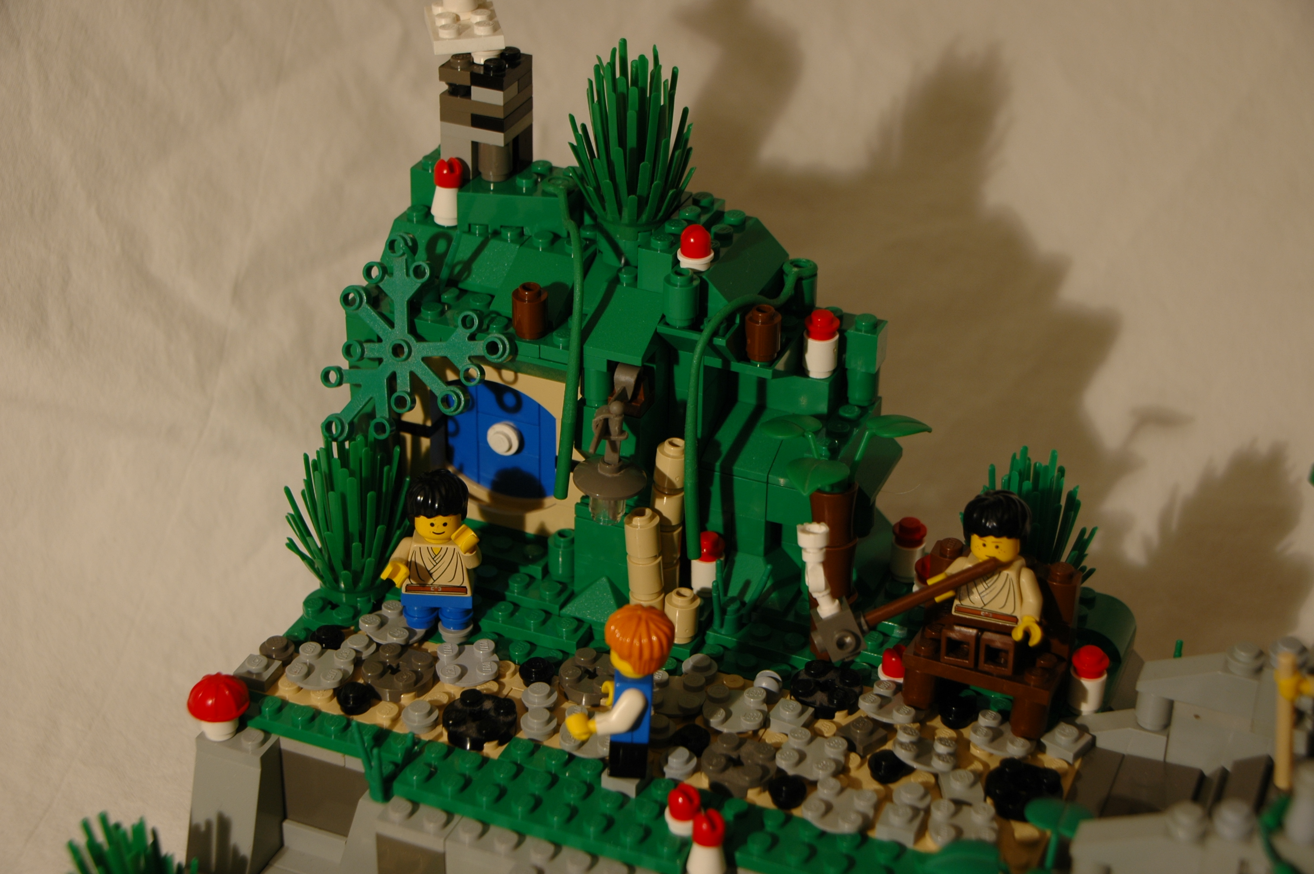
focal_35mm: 63
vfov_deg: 21.5
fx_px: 2297
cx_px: 657
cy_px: 437
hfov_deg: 31.9
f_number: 4.2
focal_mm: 42
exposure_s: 1/30
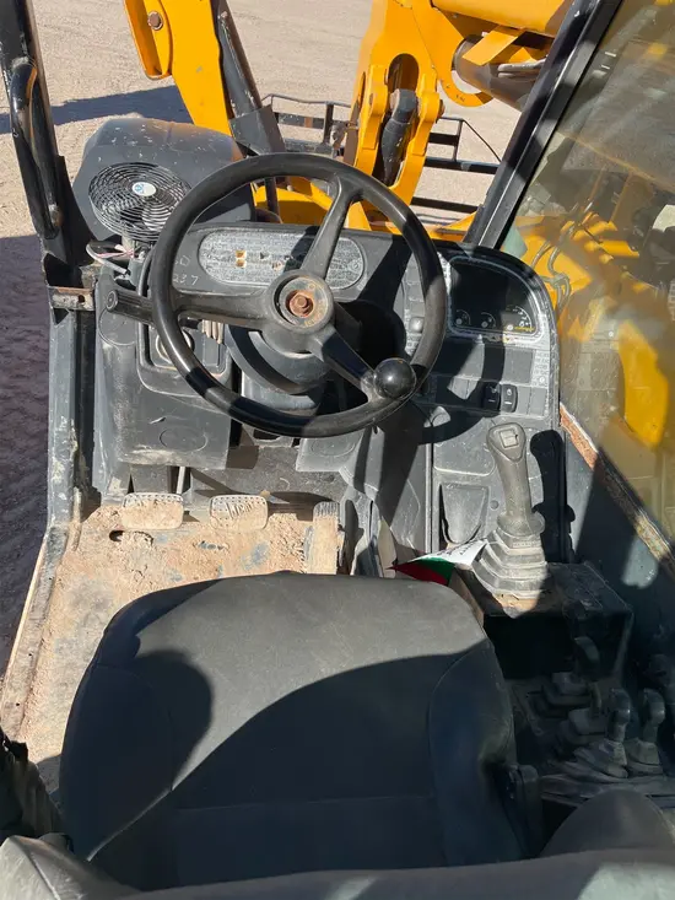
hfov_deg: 53.1
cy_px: 450
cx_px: 338
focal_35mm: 26
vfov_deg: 67.3
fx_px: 676
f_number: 1.6
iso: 50
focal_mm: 4.2
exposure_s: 1/2398
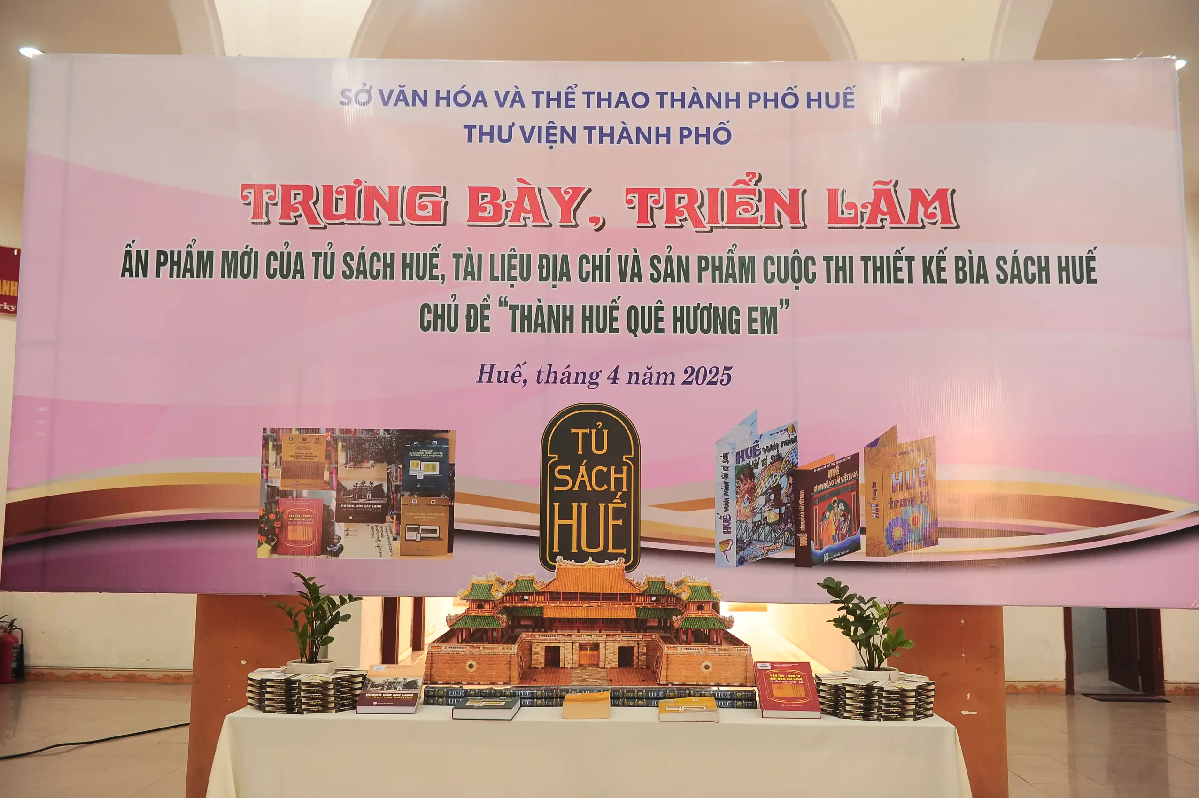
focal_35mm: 35
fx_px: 1165
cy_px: 399
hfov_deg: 54.5
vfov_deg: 37.8
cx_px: 600
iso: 800
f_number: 3.5
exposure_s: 1/100
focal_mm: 35
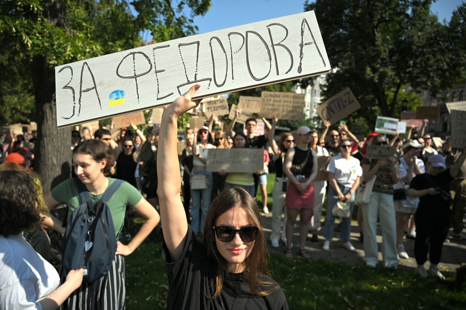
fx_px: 311
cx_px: 233
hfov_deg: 73.8
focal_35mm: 24
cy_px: 155
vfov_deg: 53.1
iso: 320
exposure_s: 1/4000
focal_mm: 24
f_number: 4
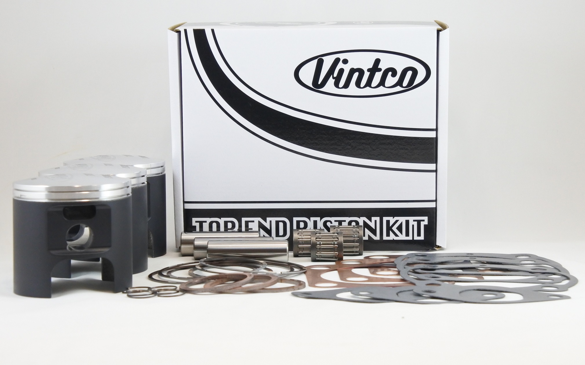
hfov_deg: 26.5
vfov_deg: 16.7
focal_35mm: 78
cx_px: 294
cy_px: 177
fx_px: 1244
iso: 800
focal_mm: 28.5
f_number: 5.6
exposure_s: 1/100
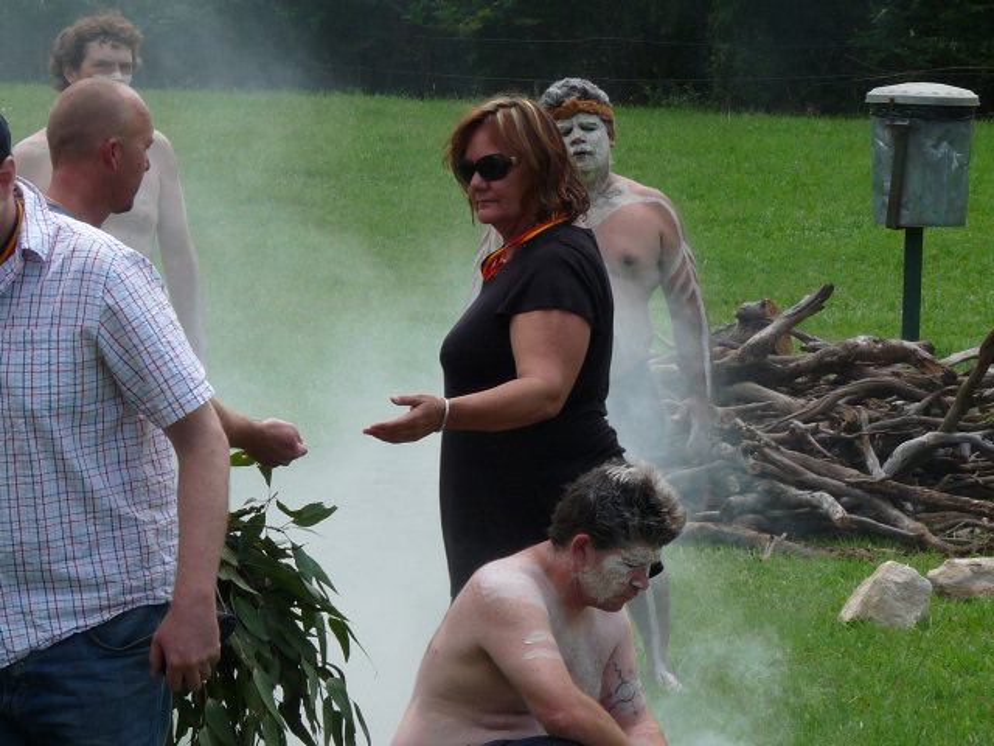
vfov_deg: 6.1
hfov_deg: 8.1
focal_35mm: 245
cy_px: 373
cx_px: 497
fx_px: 7035
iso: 100
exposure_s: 1/320
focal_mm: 24.5
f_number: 5.6
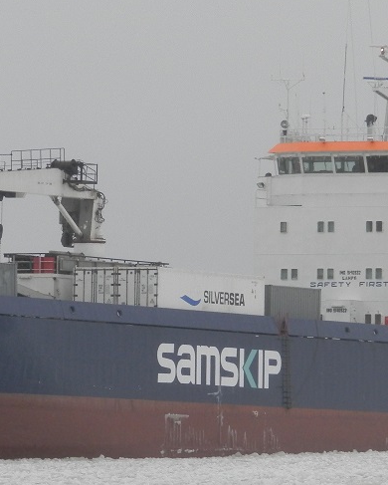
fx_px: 7416
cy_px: 273
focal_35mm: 517
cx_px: 94
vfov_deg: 3.7
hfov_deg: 3.0
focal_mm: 40
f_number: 5.4
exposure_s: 1/200
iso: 160
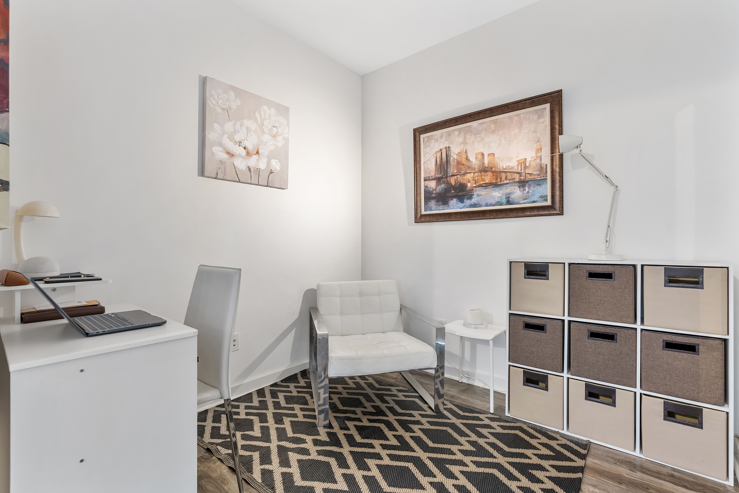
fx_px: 328
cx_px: 370
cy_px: 246
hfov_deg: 96.7
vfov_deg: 73.7
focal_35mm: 16
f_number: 8
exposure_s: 1/3
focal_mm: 16
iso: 640
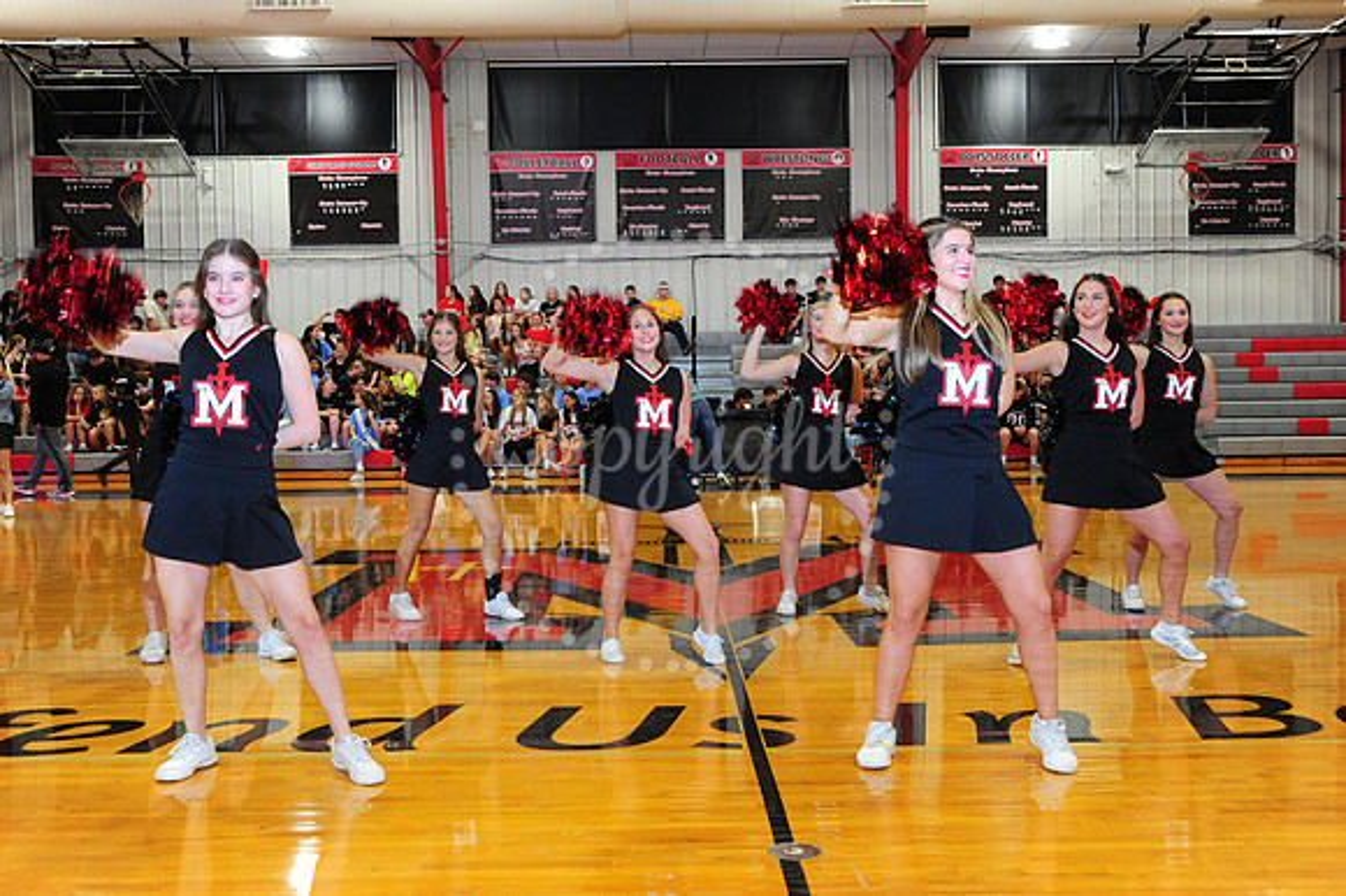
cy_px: 448
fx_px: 1420
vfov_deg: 35.0
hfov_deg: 50.7
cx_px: 673
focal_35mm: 38
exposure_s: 1/60
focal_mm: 38
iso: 2000
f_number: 7.1
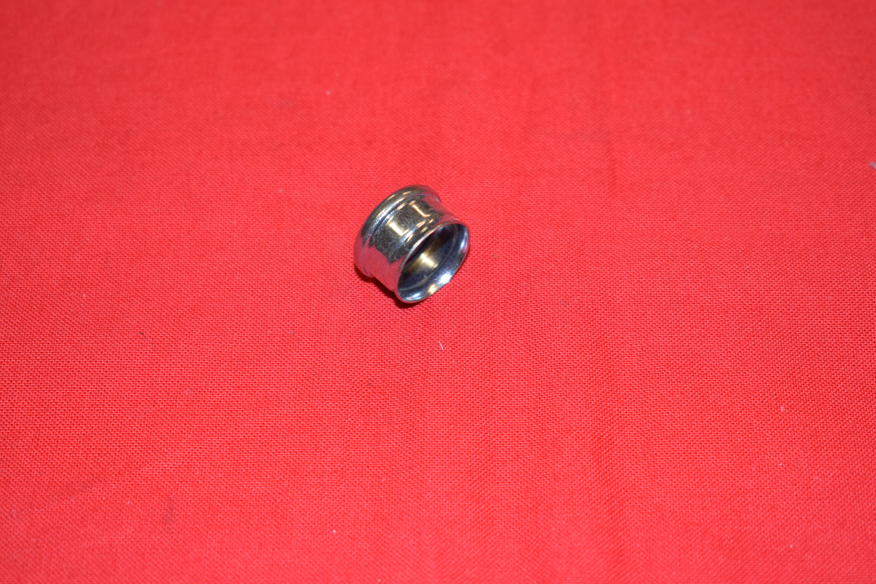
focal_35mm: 82
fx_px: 2008
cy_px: 292
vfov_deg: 16.6
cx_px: 438
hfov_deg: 24.6
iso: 800
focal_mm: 55
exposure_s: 1/125
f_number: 5.6
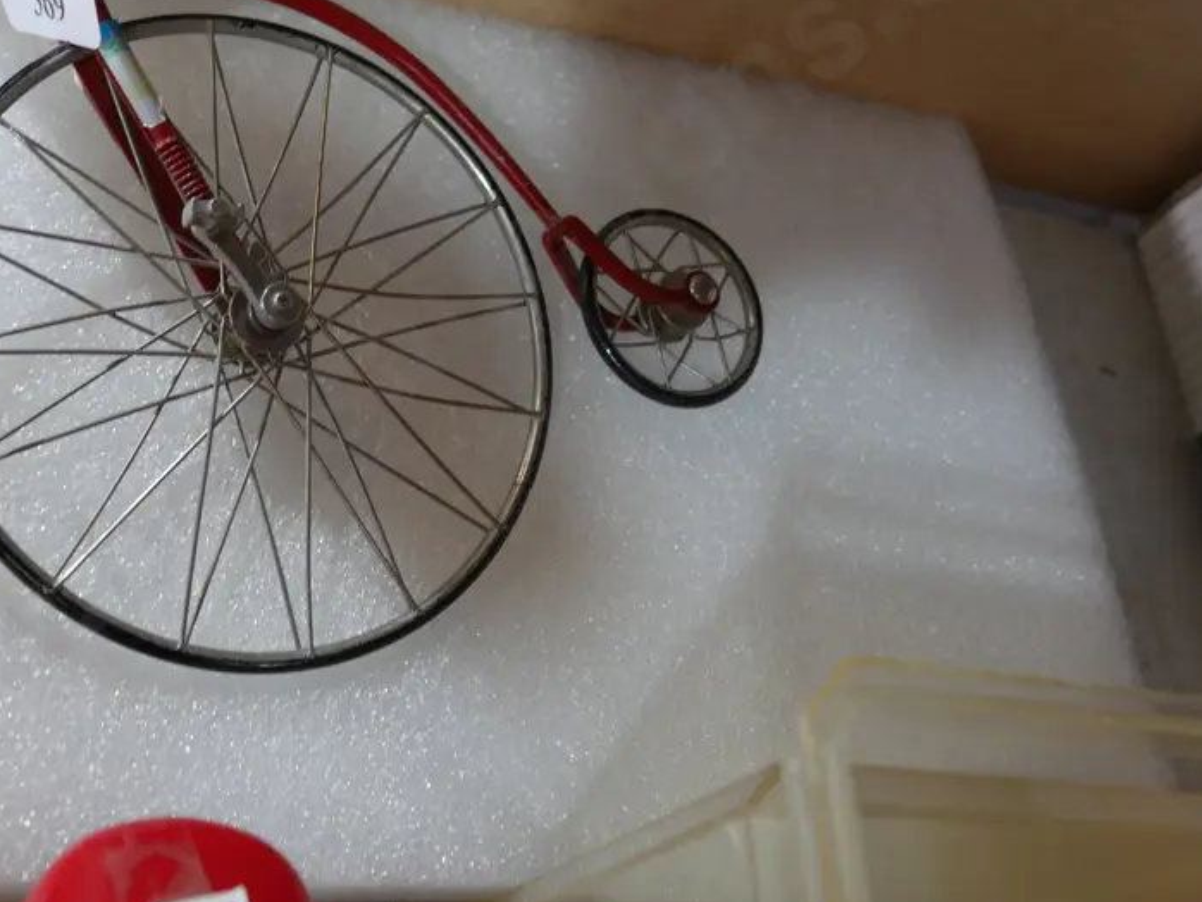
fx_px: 1528
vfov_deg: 32.6
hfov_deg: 42.7
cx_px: 480
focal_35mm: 44
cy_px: 293
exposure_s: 1/60
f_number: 3.6
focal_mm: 15
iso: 500
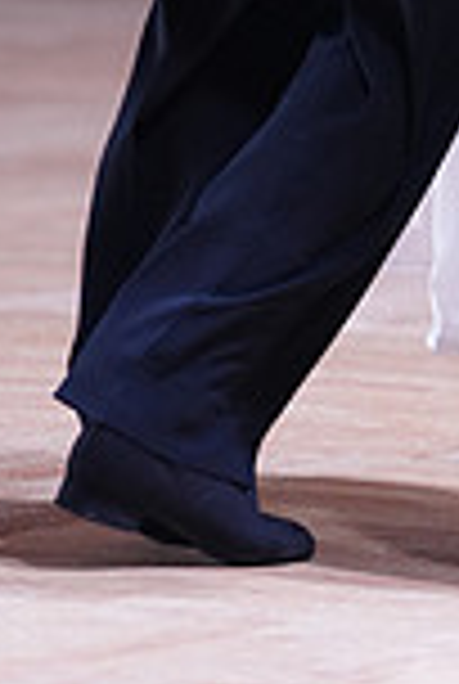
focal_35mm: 491
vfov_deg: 4.2
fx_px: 9347
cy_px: -356
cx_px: 619
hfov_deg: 2.8
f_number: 2.8
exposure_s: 1/500
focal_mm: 129
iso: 1250
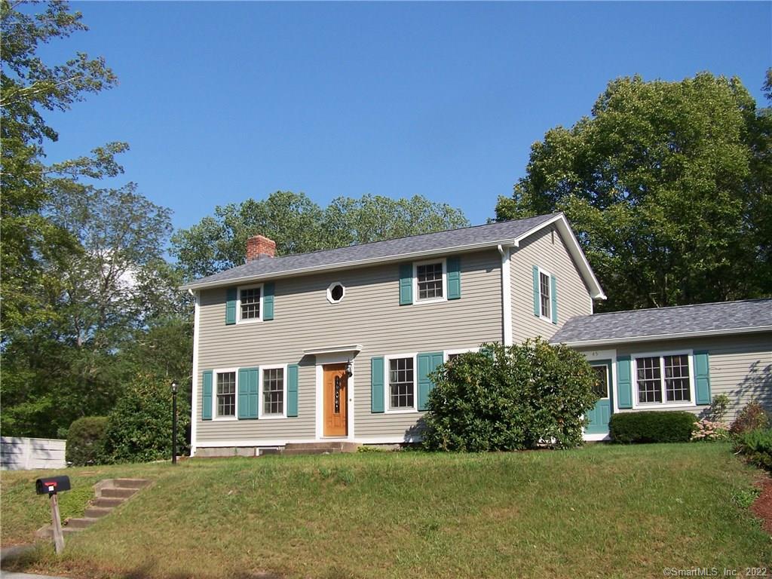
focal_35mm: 38
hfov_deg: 49.0
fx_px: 847
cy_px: 290
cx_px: 386
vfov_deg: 37.7
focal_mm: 6.3
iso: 80
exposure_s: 1/750
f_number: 4
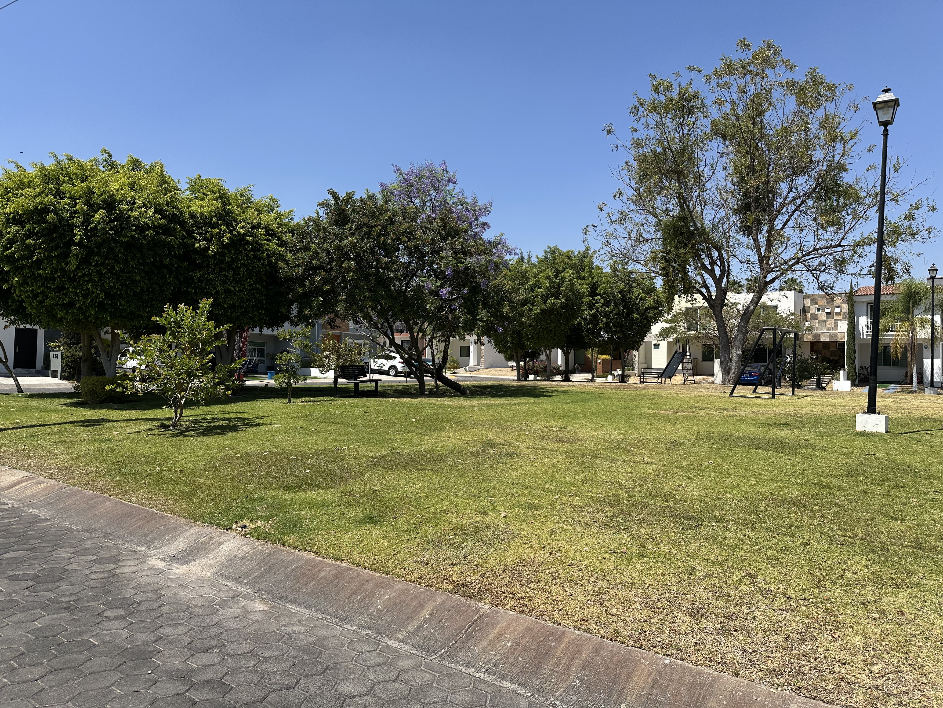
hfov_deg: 71.6
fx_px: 654
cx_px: 472
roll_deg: -0.7
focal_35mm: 24
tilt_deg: -1.4
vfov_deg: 56.8
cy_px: 354
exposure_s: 1/4545
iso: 80
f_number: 1.78
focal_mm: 6.86
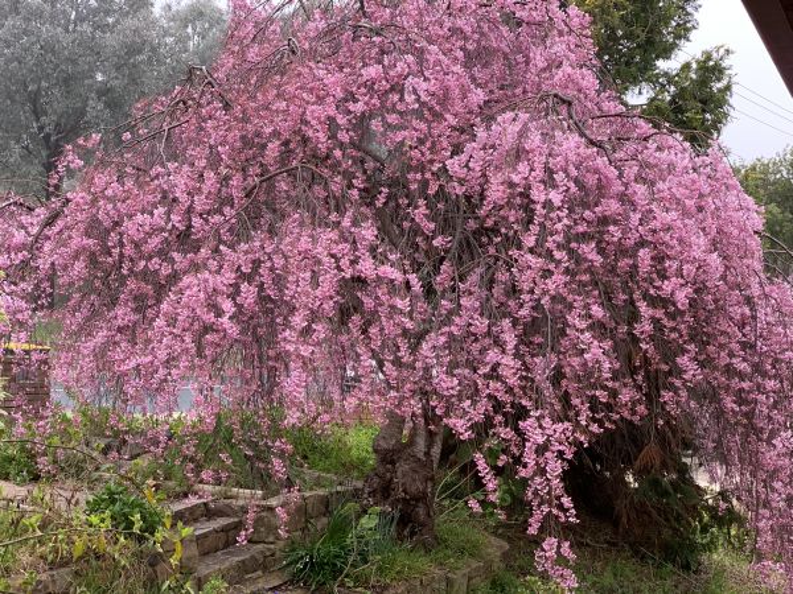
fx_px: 1191
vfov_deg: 28.0
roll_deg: -0.4
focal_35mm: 52
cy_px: 297
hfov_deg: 36.8
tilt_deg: +4.0
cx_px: 396
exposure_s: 1/122
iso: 64
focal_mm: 6
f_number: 2.4
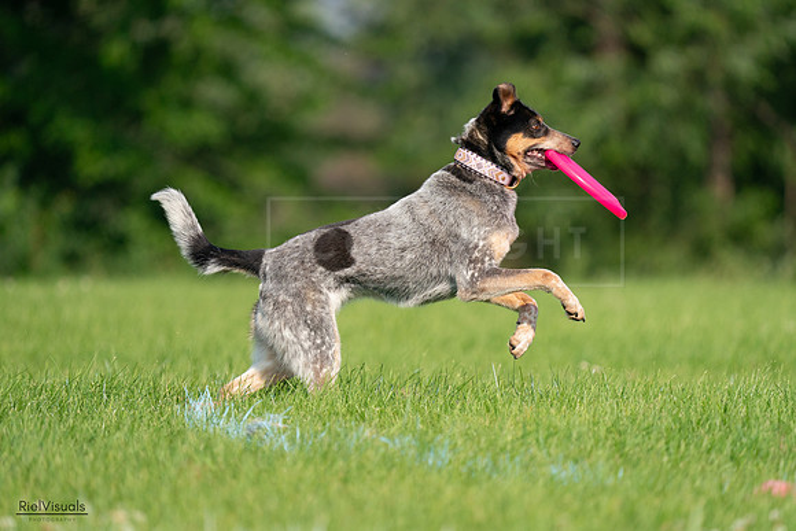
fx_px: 10903
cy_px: 266
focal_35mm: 493
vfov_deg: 2.8
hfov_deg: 4.2
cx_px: 398
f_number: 6.3
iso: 1250
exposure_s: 1/4000
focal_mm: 493
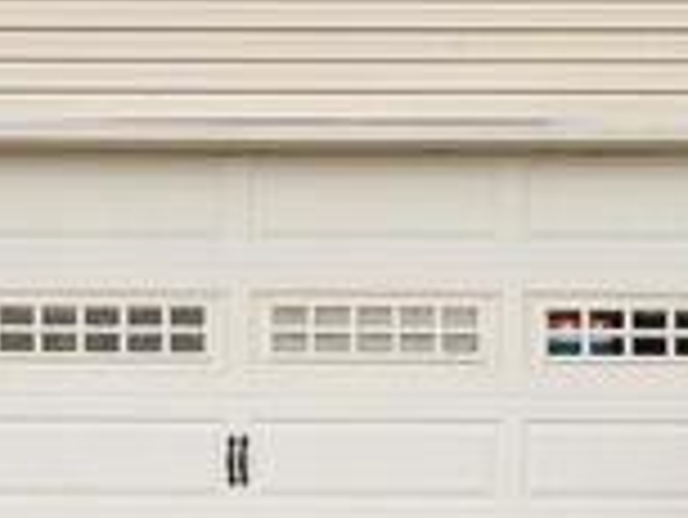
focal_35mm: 154
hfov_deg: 11.8
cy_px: -20
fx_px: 3063
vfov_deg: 9.6
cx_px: 1250
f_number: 9
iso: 400
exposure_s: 1/50
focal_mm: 24
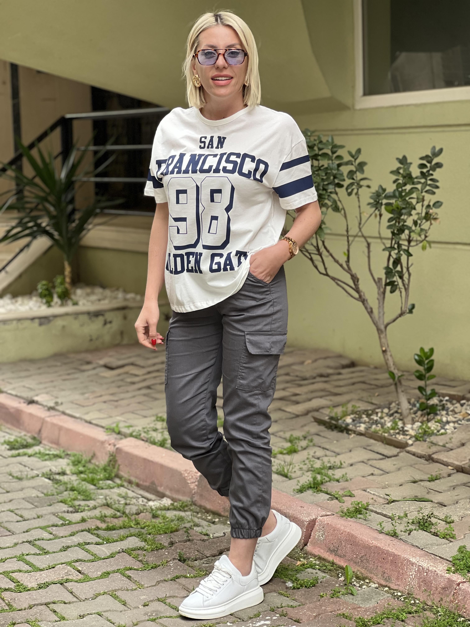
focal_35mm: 77
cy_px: 314
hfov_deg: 19.1
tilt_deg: -5.6
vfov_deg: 25.3
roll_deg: +0.9
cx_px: 235
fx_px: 1394
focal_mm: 9
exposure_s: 1/121
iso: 80
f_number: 2.8
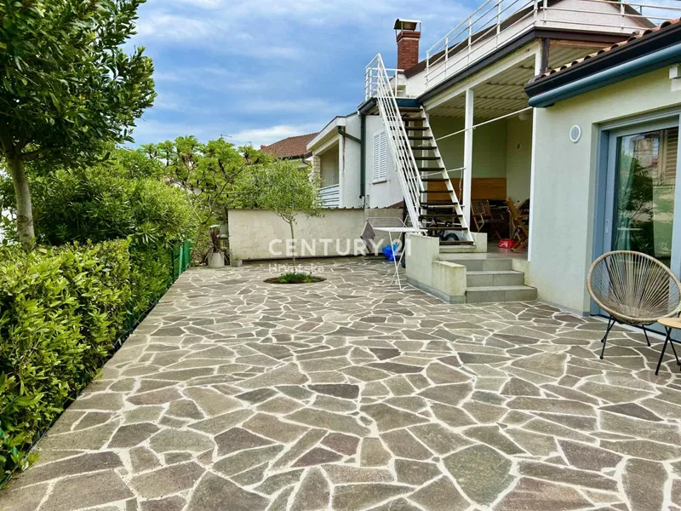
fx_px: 511
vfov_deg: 53.1
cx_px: 340
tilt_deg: -5.4
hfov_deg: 67.3
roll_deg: +0.2
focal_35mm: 26
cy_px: 256
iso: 50
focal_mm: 5.7
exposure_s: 1/2695
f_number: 1.5
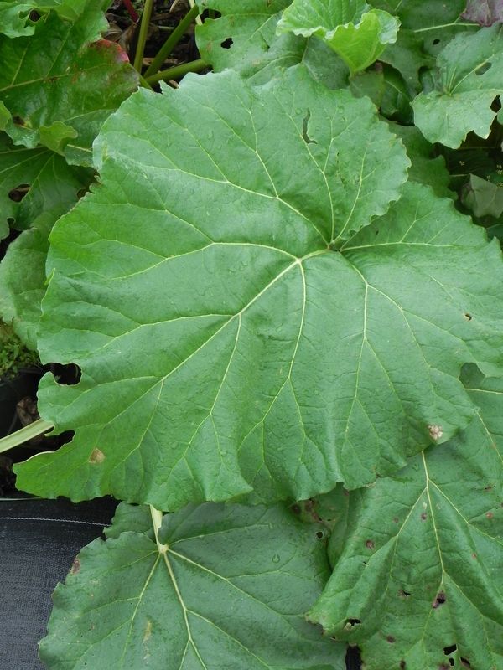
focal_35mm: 85
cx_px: 252
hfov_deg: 17.4
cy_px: 335
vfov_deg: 23.0
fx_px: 1647
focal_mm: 15.1
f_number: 4.5
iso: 160
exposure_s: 1/40
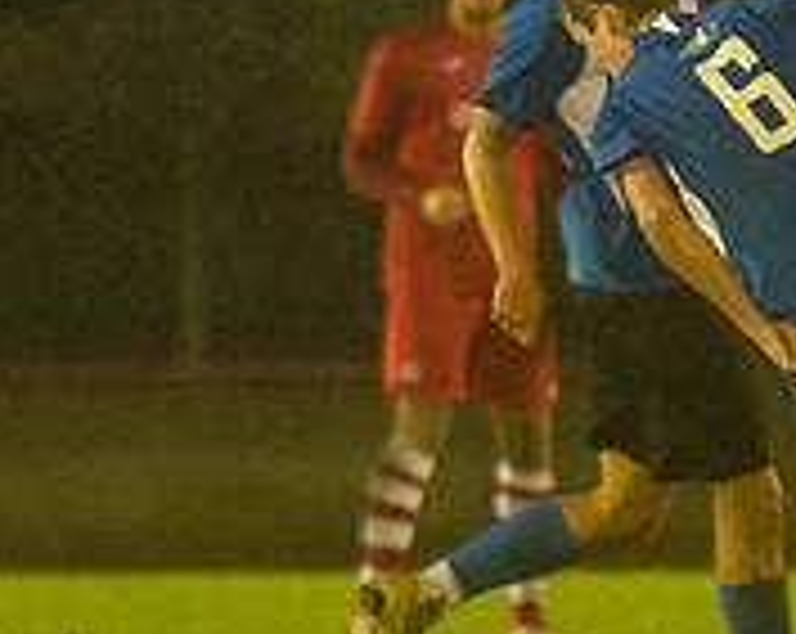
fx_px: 26695
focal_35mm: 1135
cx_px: 665
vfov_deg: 1.4
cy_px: 10
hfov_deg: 1.7
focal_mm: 200
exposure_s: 1/1000
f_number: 2.8
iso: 5000
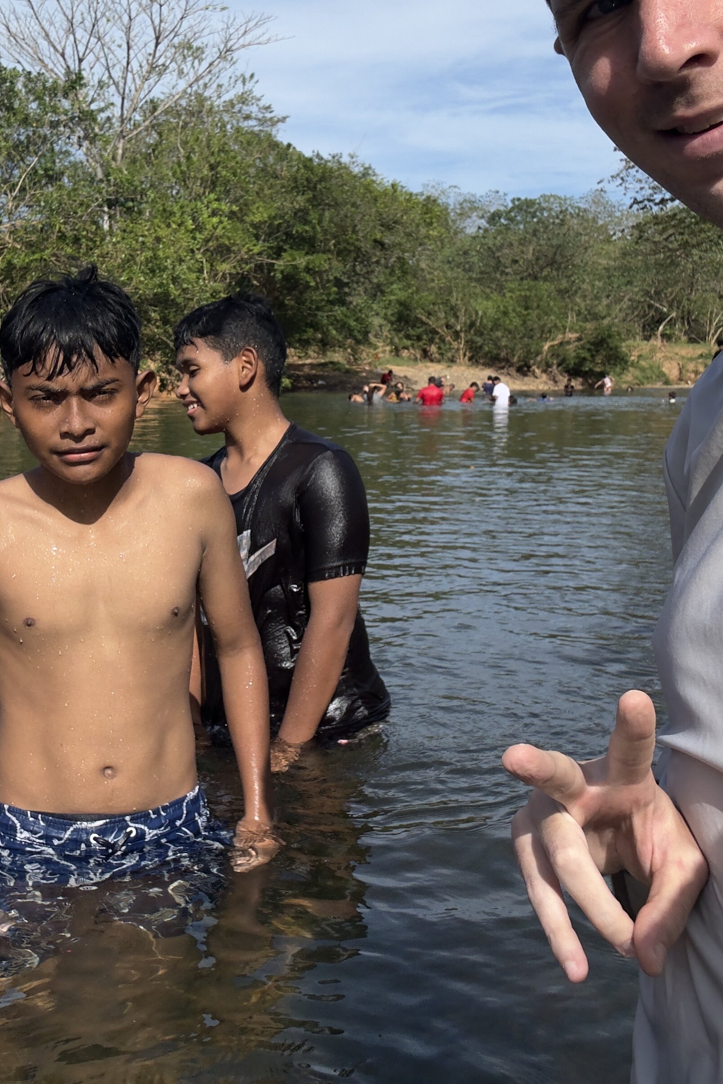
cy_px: 496
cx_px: 216
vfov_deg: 48.4
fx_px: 1205
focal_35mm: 40
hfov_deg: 33.0
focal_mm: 2.69
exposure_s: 1/1541
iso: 25
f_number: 1.9
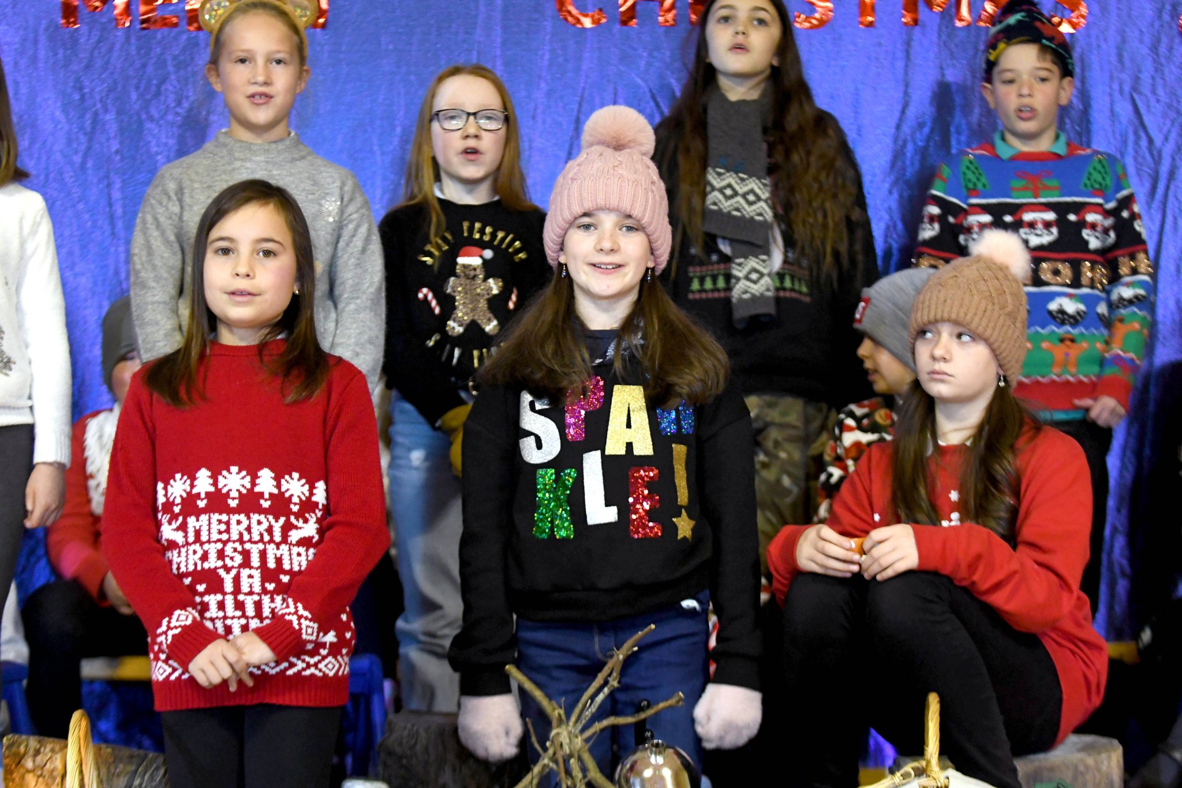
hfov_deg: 19.5
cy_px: 394
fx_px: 3447
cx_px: 591
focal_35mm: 105
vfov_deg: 13.0
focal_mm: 70
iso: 3200
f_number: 3.2
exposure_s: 1/80
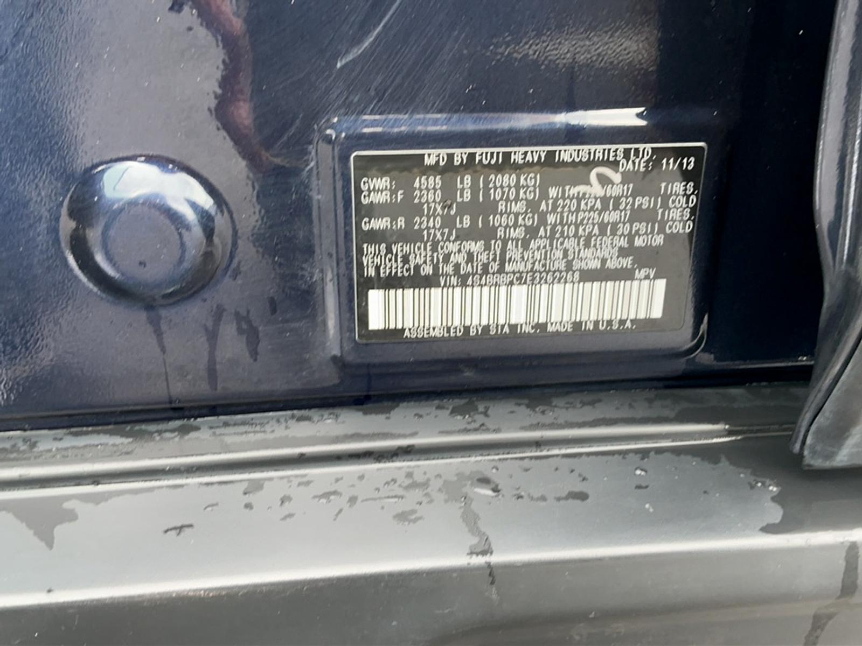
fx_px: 772
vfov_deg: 45.4
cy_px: 323
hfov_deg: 58.4
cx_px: 431
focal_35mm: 31
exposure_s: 1/60
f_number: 1.8
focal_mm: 3
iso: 25
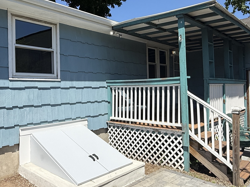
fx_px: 217
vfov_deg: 46.8
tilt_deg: +1.0
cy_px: 88
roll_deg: +1.3
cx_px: 131
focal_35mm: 30
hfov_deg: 59.9
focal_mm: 2.22
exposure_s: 1/2717
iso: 50
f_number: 2.2
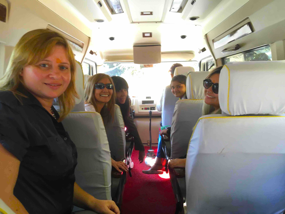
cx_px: 142
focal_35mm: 29
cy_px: 107
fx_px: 239
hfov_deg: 61.7
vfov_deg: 48.2
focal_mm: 4.15
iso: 32
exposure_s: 1/33
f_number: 2.2
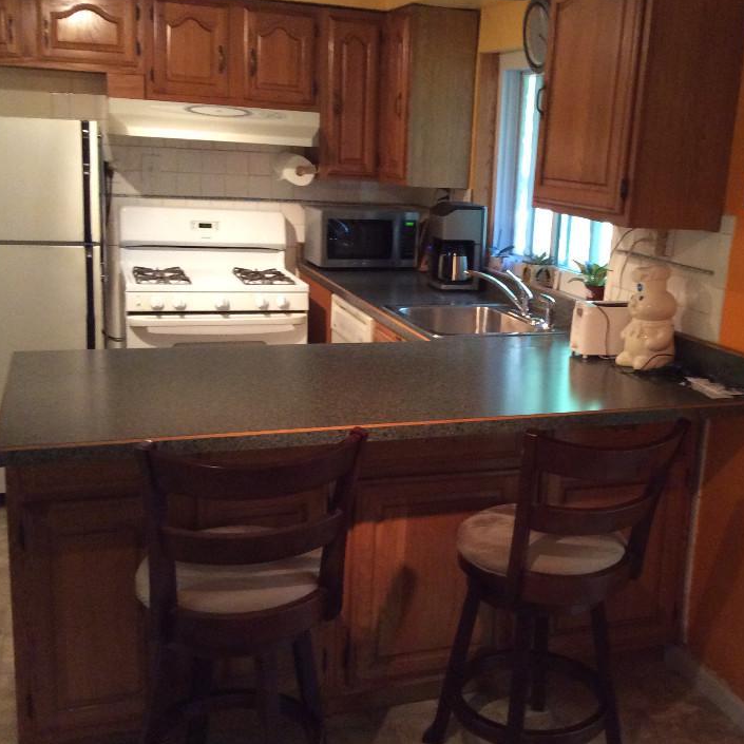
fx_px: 997
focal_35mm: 41
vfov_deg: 40.9
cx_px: 463
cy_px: 356
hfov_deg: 40.6
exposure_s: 1/20
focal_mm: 3.3
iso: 250
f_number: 2.4
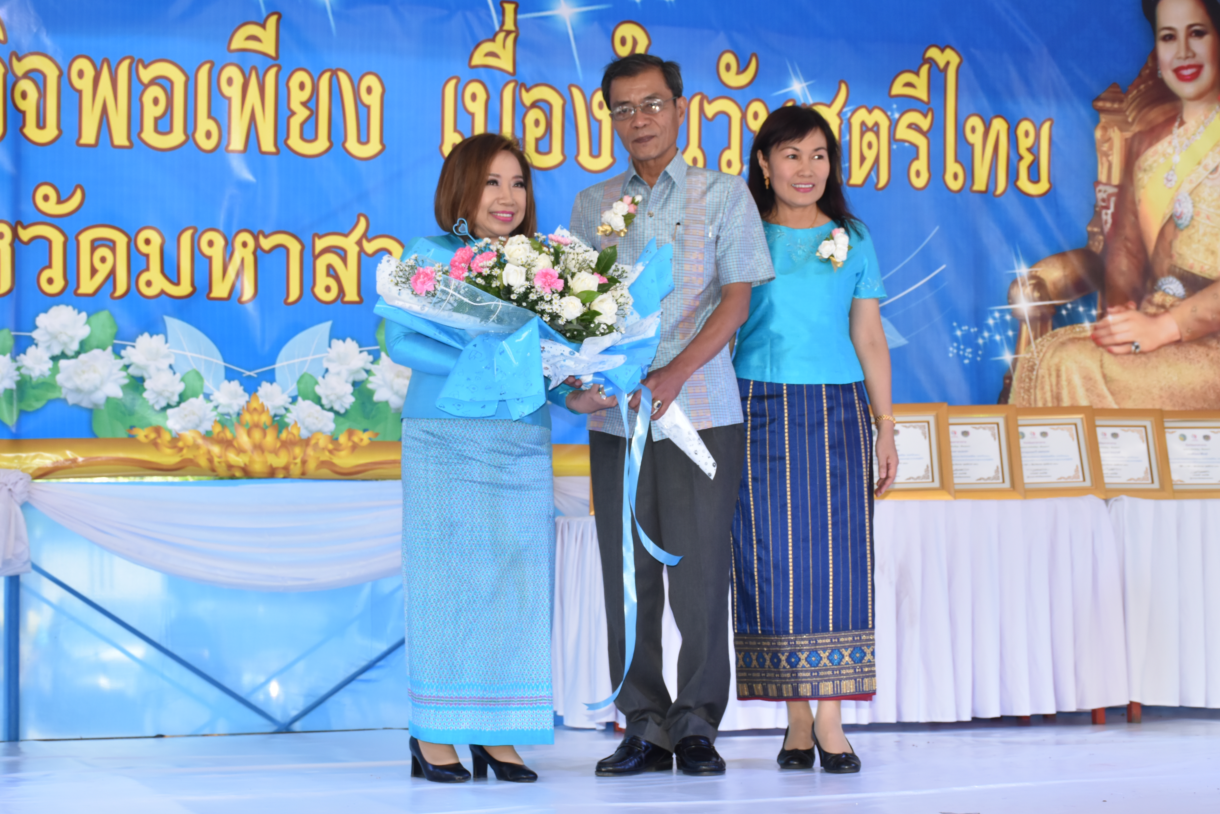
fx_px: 2135
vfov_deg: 21.6
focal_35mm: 63
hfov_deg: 31.9
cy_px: 407
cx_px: 610
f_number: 7.1
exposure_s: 1/200
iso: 800
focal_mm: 42
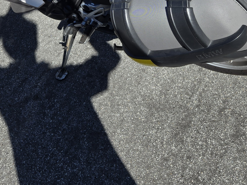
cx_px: 139
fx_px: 414
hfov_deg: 33.2
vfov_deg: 23.0
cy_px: -40
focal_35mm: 58
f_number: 1.8
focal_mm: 5.4
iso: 25
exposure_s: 1/2000
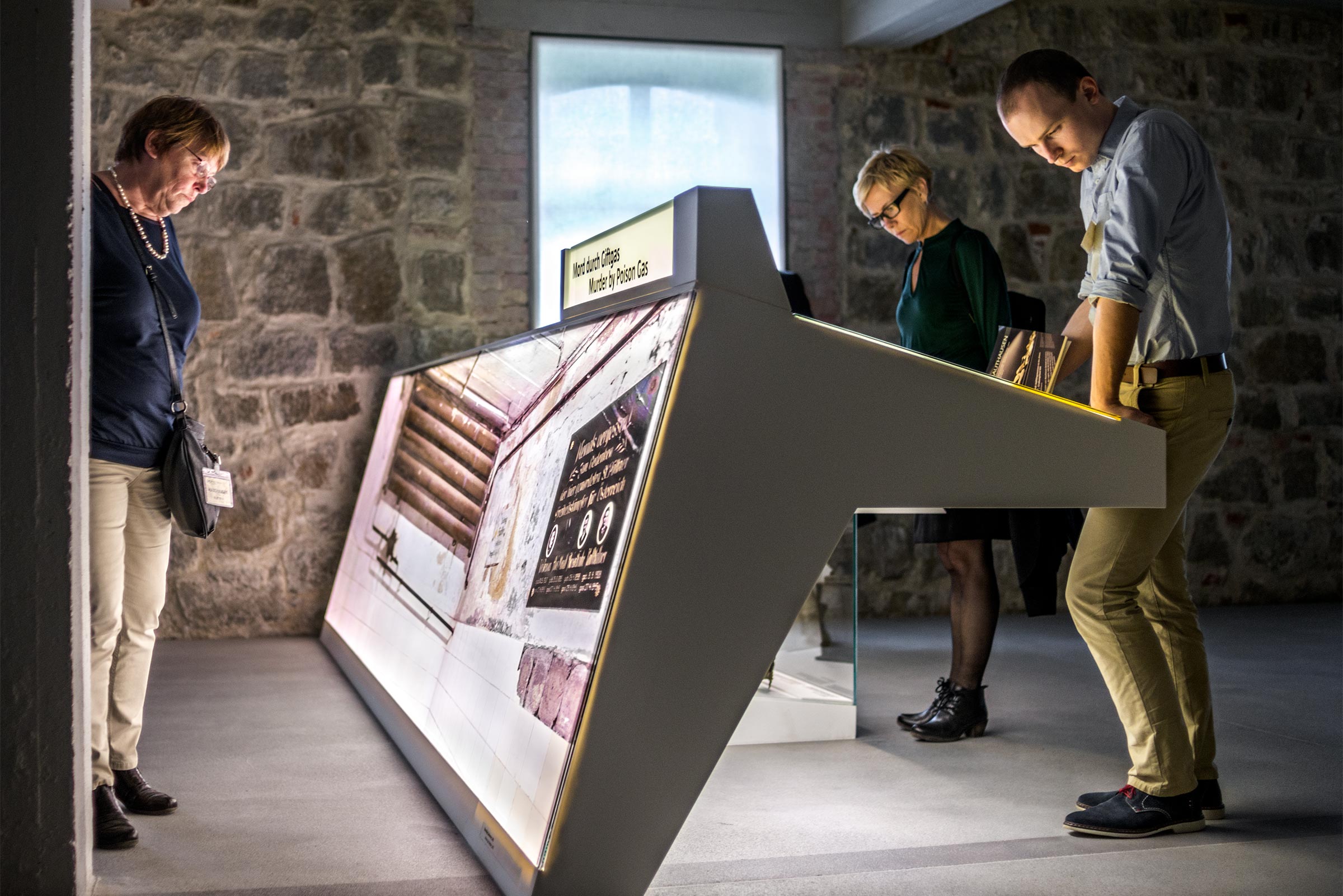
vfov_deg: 37.9
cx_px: 672
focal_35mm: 35
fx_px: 1306
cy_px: 448
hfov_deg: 54.4
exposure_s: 1/60
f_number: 2
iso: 400
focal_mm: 35
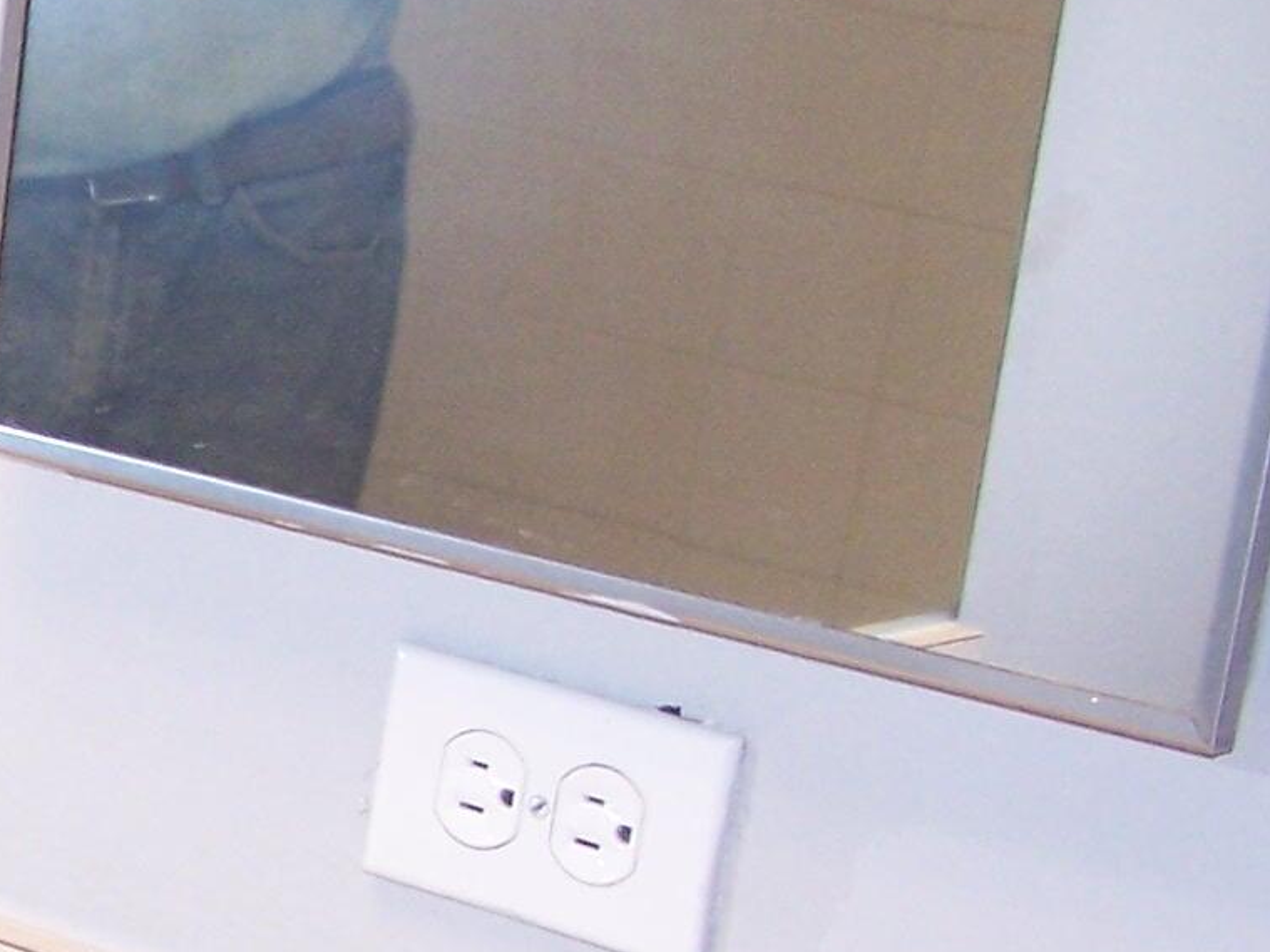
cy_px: 788
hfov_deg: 14.3
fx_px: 4732
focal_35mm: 129
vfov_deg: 11.4
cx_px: -614
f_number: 2.8
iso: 140
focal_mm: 6.3
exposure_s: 1/60
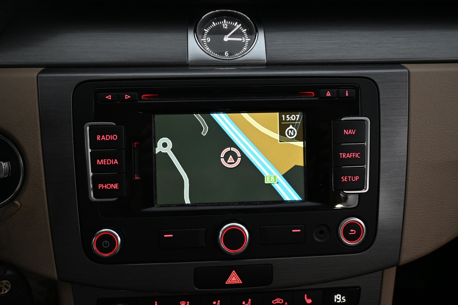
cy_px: 152
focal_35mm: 32
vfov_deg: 41.7
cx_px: 229
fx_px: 401
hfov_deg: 59.5
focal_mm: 21
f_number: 4
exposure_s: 1/30
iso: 2200
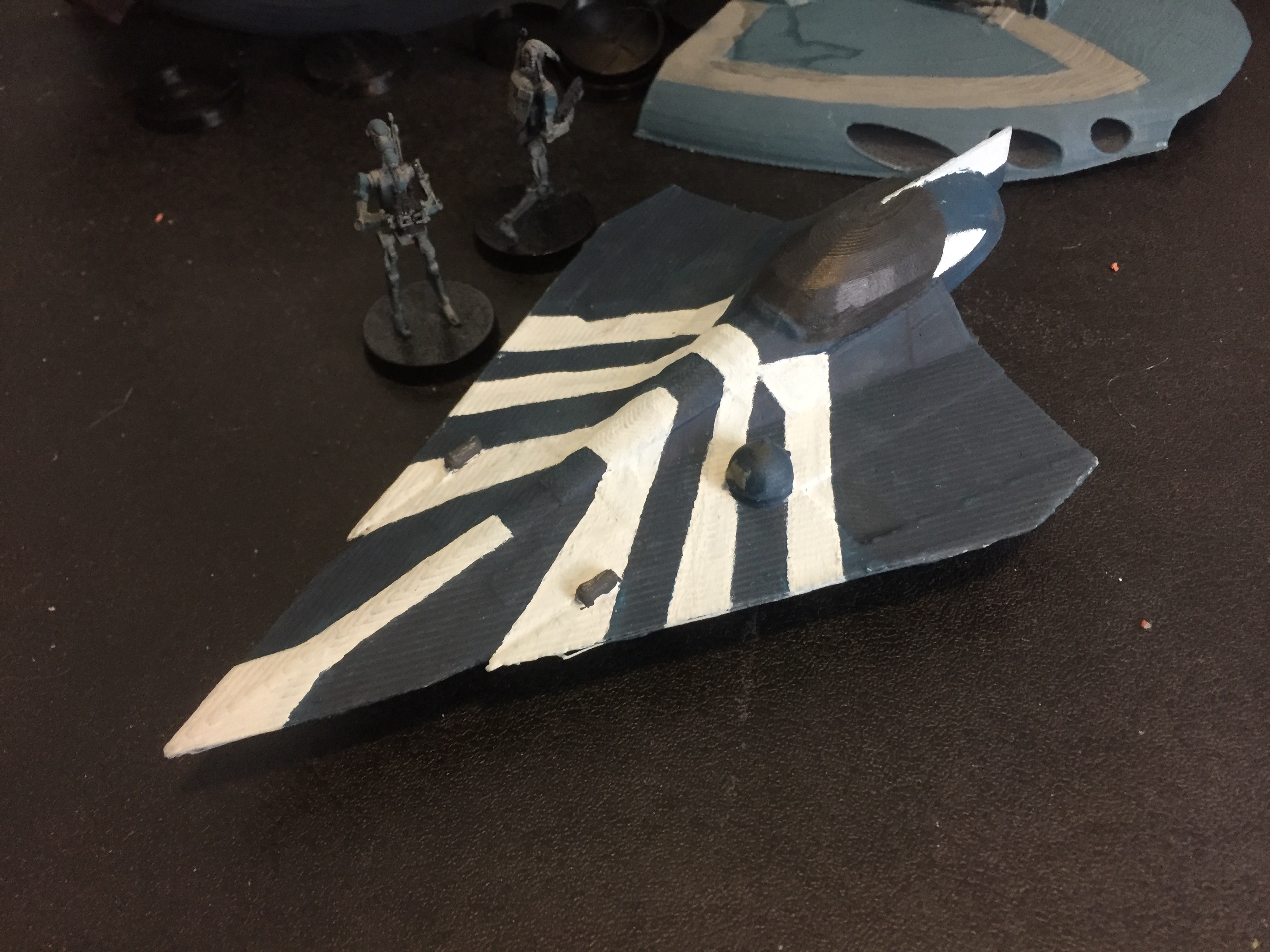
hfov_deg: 61.7
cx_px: 635
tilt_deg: -51.2
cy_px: 476
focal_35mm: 29
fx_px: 1064
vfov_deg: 48.2
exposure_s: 1/17
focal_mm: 4.15
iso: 250
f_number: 2.2
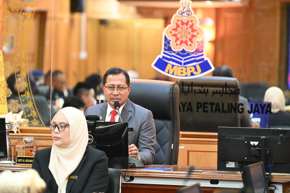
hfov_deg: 10.8
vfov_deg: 7.2
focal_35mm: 190
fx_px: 1529
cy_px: 96
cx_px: 145
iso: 3200
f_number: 2.8
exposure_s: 1/250
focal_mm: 190
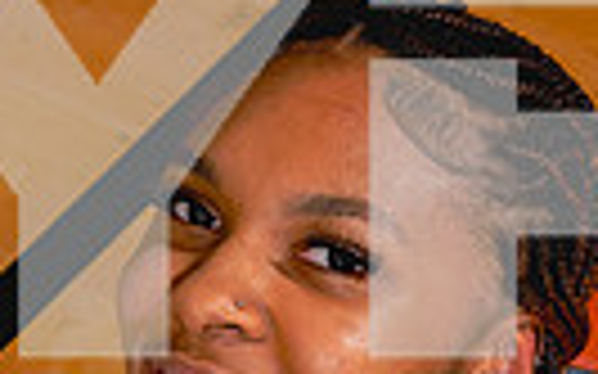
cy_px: 669
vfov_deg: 6.5
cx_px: 297
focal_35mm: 196
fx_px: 3193
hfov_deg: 10.7
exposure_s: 1/250
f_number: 8
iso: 800
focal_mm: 44
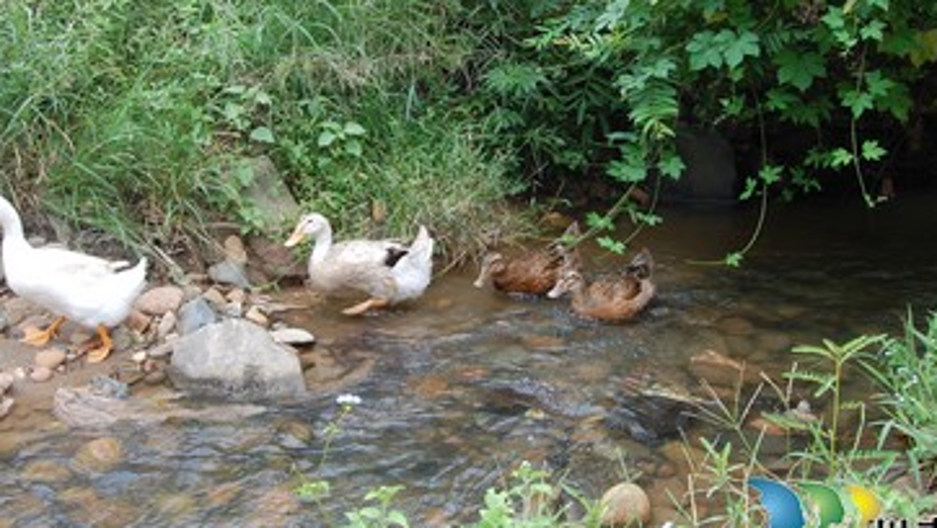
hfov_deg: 51.5
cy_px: 166
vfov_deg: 30.2
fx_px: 969
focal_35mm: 39
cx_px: 432
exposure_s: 1/60
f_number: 8
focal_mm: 18
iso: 200
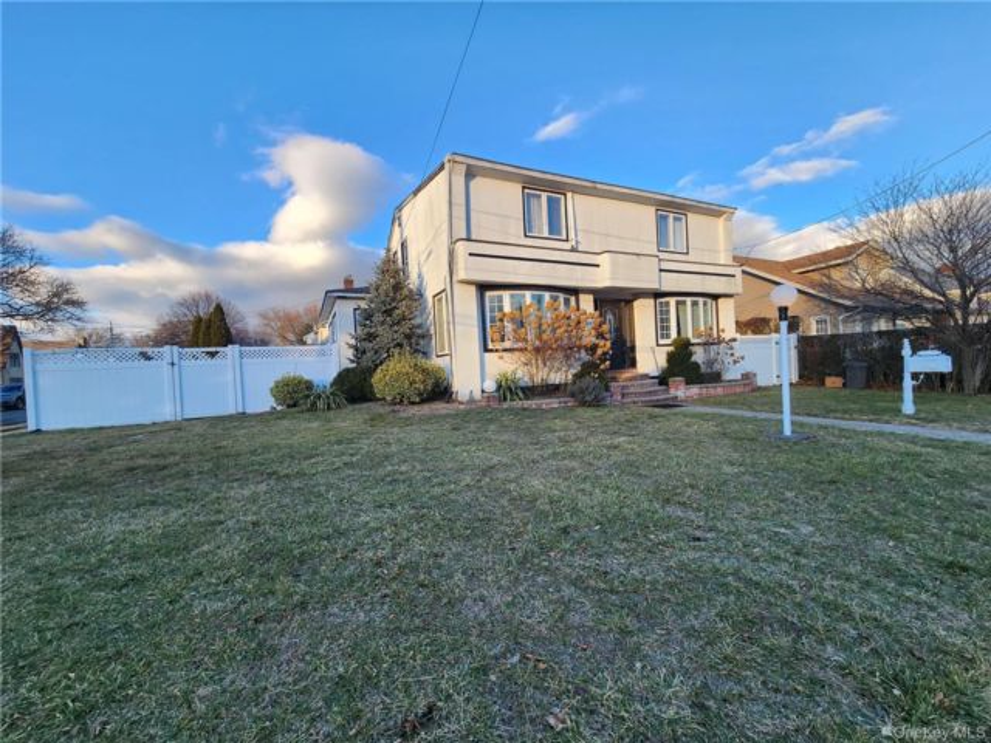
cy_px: 372
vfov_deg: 89.9
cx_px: 496
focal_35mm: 13
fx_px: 372
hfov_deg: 106.2
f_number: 2.2
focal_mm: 2.2
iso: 50
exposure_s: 1/369
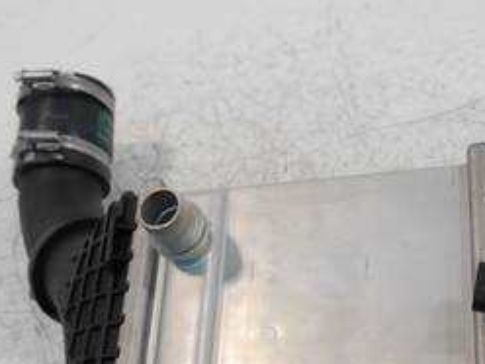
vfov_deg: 24.8
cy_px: 288
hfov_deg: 33.1
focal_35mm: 58
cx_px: 287
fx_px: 813
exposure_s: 1/60
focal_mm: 15
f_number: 3.5
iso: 320
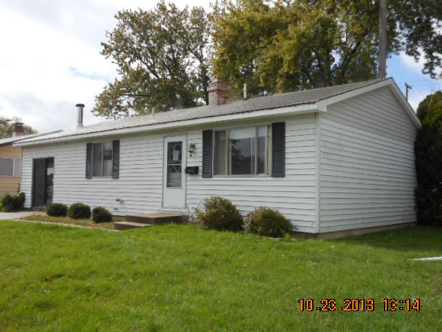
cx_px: 221
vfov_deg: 42.9
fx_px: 421
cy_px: 166
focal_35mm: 33
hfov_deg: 55.4
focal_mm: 5.9
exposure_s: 1/640
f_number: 4
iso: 80
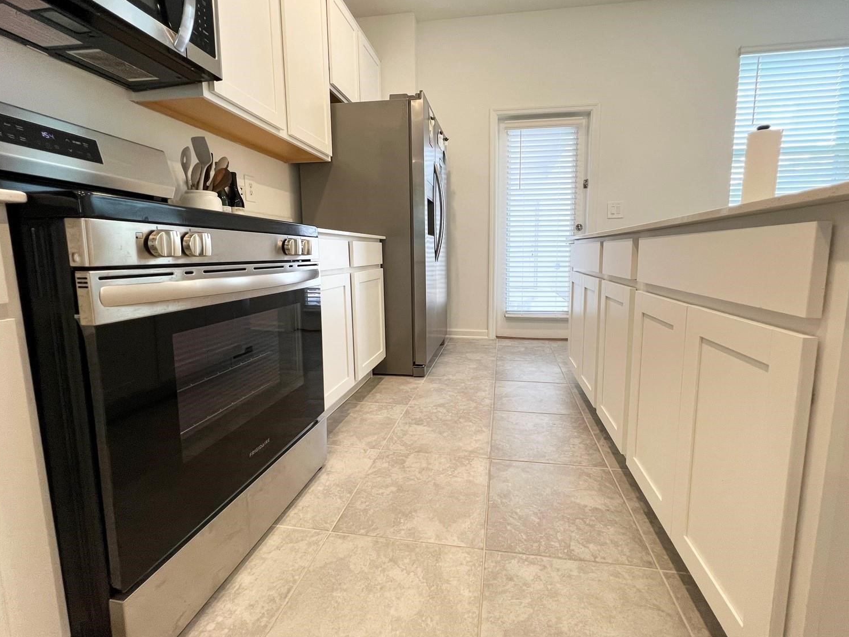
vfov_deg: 85.5
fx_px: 343
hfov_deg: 101.9
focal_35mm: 14
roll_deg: +0.4
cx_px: 451
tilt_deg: -7.3
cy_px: 296
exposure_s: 1/120
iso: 160
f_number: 1.8
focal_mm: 1.57
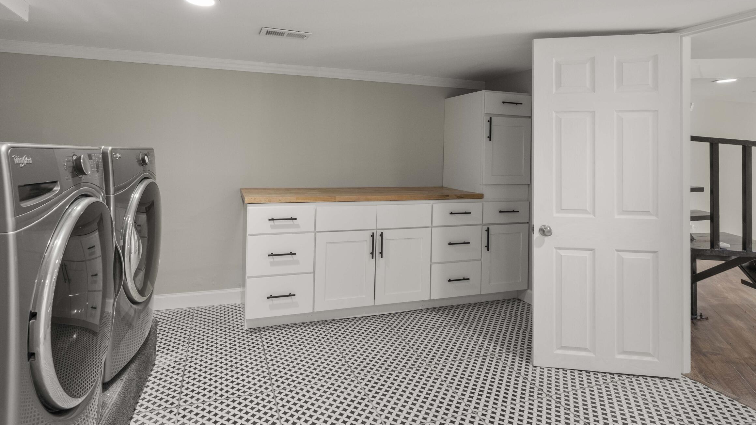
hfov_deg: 89.5
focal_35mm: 19
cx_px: 354
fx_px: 381
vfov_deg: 56.8
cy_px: 135
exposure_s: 1/10
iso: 800
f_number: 8
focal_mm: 14
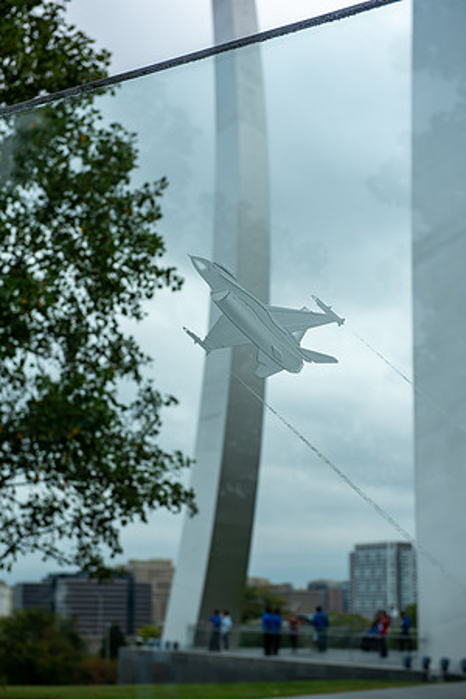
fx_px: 1281
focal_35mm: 66
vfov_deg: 30.5
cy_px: 350
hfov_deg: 20.6
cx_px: 233
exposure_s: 1/1250
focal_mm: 66
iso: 200
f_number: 5
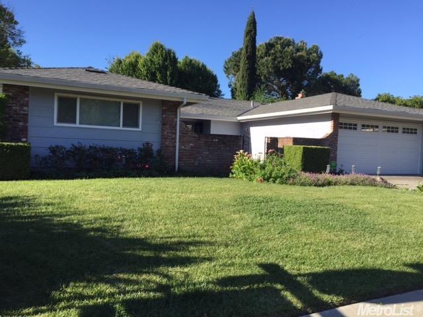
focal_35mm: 29
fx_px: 354
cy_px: 158
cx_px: 212
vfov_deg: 48.2
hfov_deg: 61.7
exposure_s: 1/1014
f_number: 2.2
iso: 32
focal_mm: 4.15
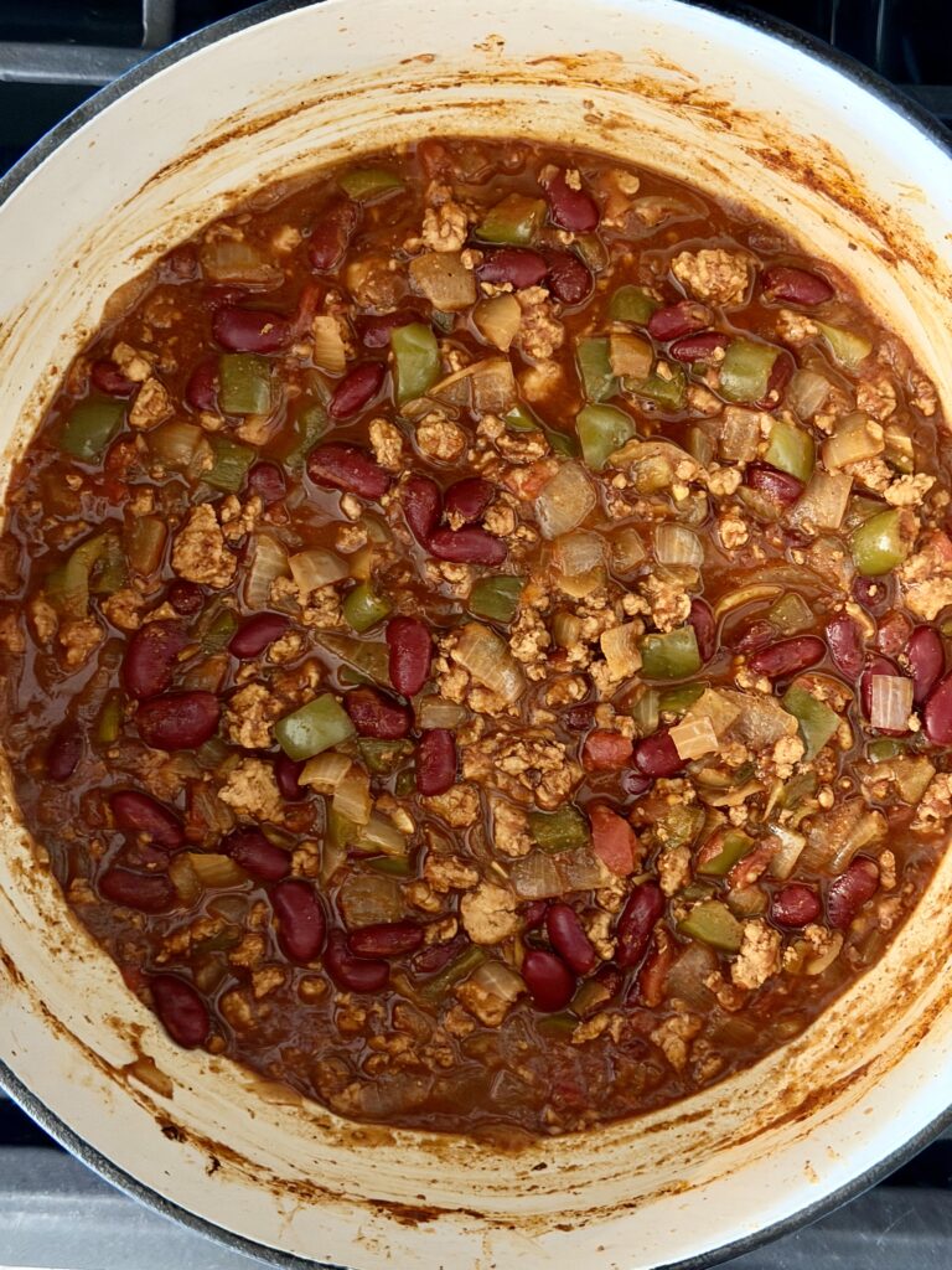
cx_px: 476
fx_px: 1760
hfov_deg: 30.3
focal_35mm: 48
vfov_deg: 39.7
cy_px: 635
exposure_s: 1/20
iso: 640
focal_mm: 6.76
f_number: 1.78
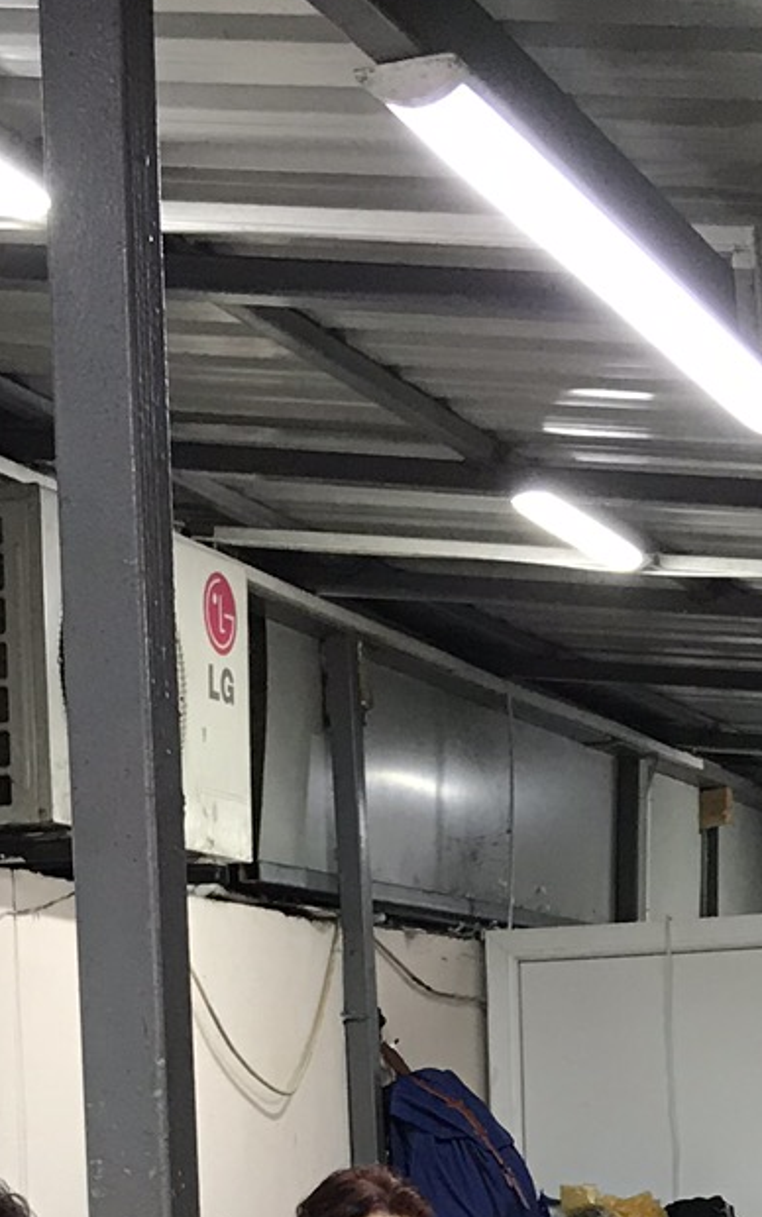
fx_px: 3253
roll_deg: +0.9
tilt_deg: -5.3
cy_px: 1447
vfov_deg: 19.9
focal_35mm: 98
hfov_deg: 13.3
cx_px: 609
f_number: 1.8
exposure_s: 1/17
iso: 40
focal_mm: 3.99
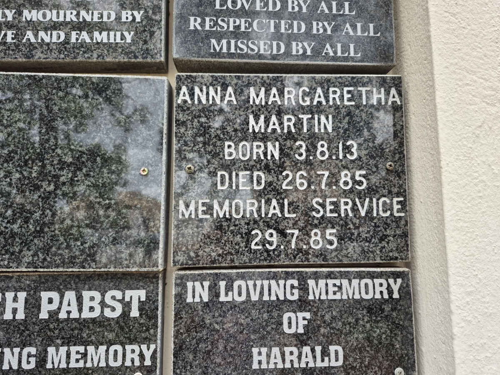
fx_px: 332
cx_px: 250
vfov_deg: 58.9
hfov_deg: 73.9
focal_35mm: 23
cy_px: 188
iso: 40
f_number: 1.8
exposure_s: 1/180
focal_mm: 5.4
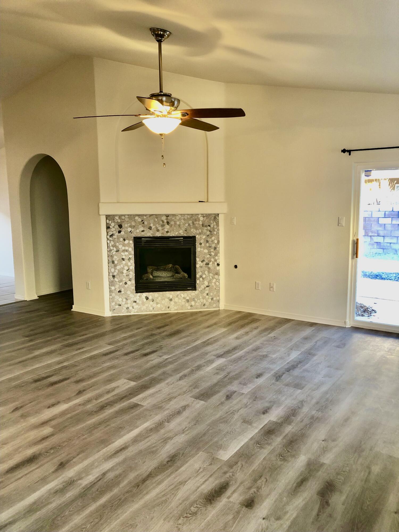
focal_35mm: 28
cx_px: 200
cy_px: 266
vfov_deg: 63.4
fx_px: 430
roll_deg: -0.1
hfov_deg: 49.7
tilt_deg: -8.4
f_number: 1.8
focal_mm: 3.99
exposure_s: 1/20
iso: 40
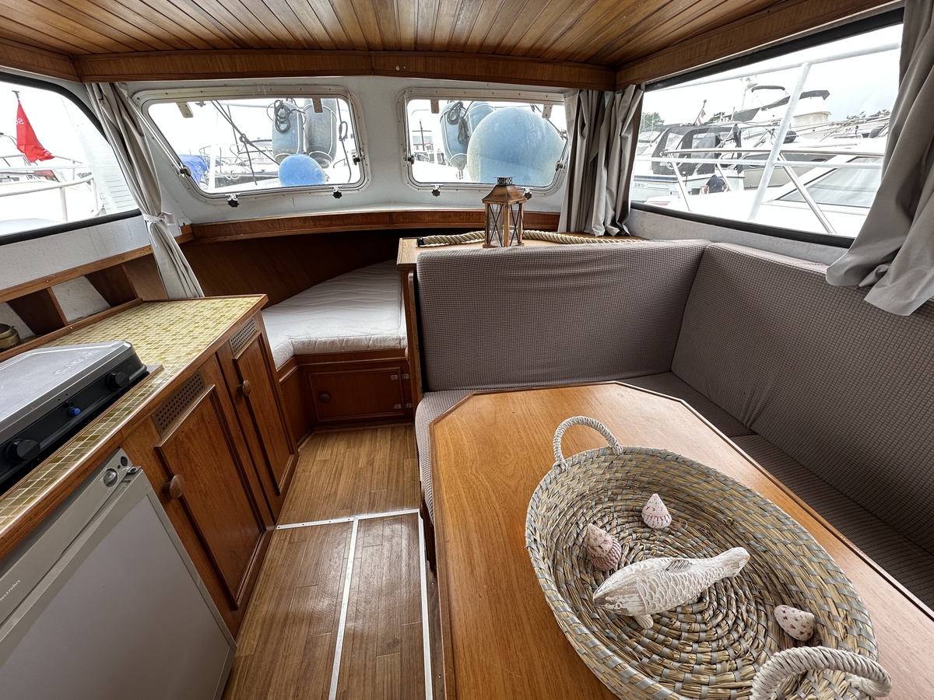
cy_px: 350
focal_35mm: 14
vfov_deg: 85.7
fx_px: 378
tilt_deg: -25.2
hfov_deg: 102.1
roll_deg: +3.1
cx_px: 467
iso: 40
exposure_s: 1/151
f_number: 2.2
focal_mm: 2.22
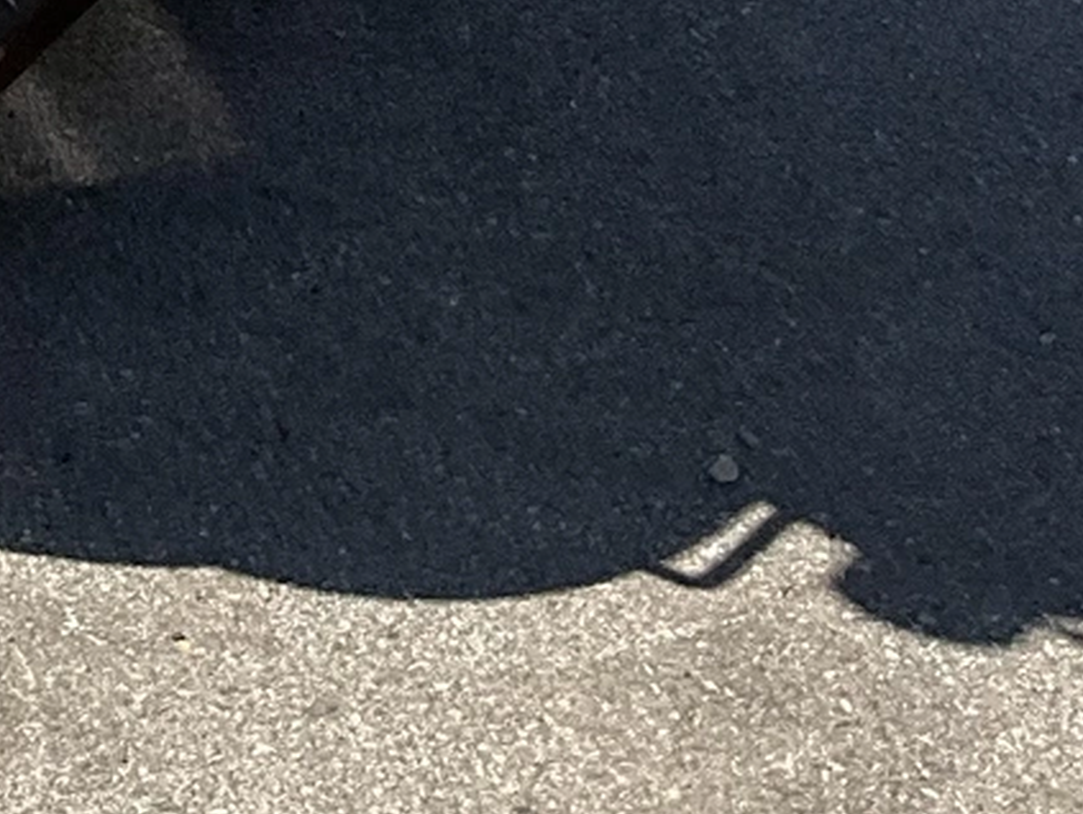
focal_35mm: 137
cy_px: -1080
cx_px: -364
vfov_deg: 9.7
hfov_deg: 13.8
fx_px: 4290
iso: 25
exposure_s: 1/1675
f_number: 1.8
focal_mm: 3
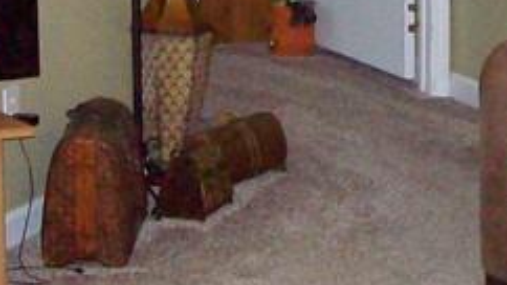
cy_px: -245
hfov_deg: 13.0
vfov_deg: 7.1
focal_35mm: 166
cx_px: 304
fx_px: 2231
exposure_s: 1/64
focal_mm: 6
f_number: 2.7
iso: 200
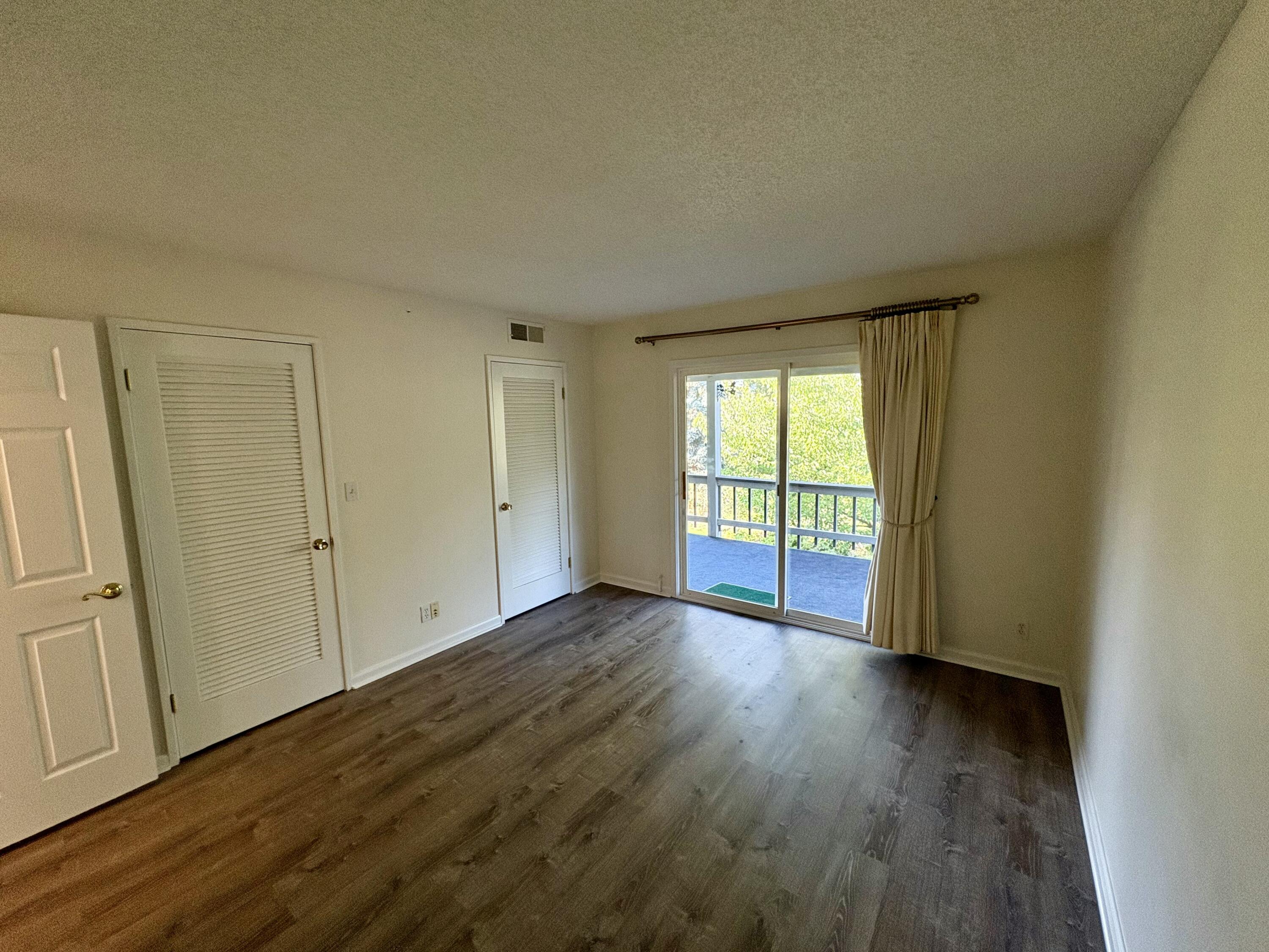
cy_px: 476
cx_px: 634
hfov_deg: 102.1
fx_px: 513
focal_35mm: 14
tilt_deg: -6.5
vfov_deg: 85.7
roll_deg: +1.2
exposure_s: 1/99
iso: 200
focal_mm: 2.22
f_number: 2.2
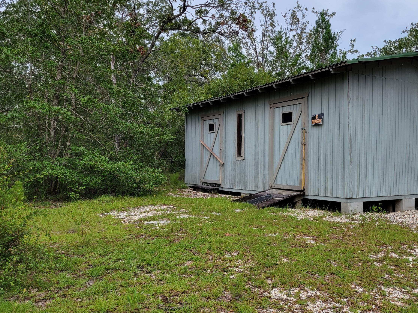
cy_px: 138
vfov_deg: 40.6
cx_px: 258
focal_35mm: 35
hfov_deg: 52.2
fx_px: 423
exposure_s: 1/873
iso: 40
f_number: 1.8
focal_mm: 5.4
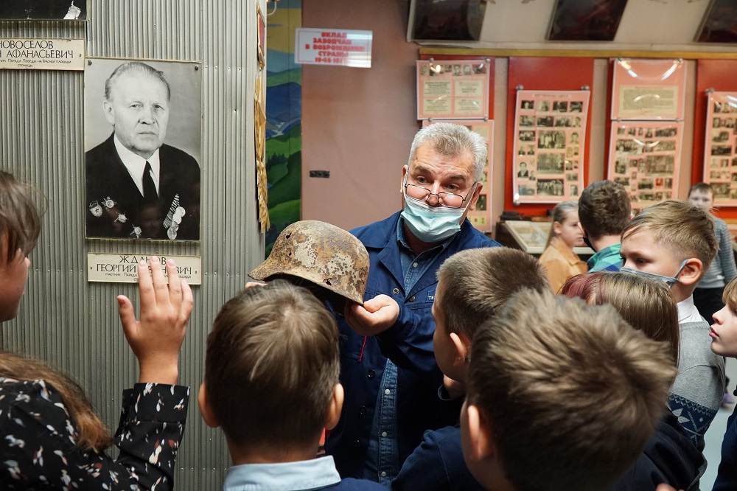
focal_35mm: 32
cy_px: 246
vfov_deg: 41.7
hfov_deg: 59.5
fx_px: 645
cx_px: 368
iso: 2000
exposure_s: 1/50
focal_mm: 21
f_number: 4
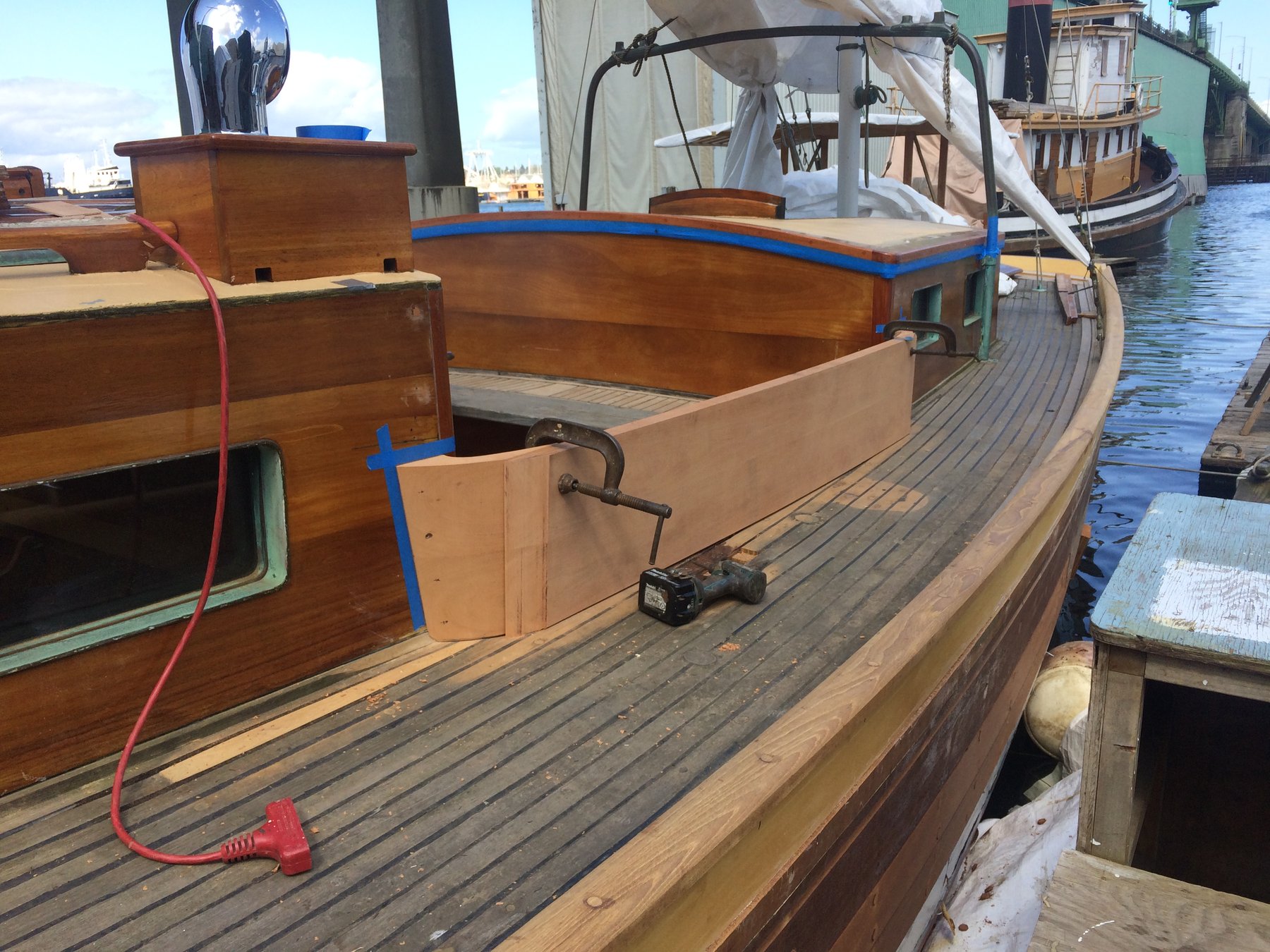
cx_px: 635
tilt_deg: -15.1
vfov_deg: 48.2
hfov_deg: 61.7
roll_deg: +0.9
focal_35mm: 29
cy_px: 476
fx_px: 1064
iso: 32
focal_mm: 4.15
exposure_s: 1/820
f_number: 2.2
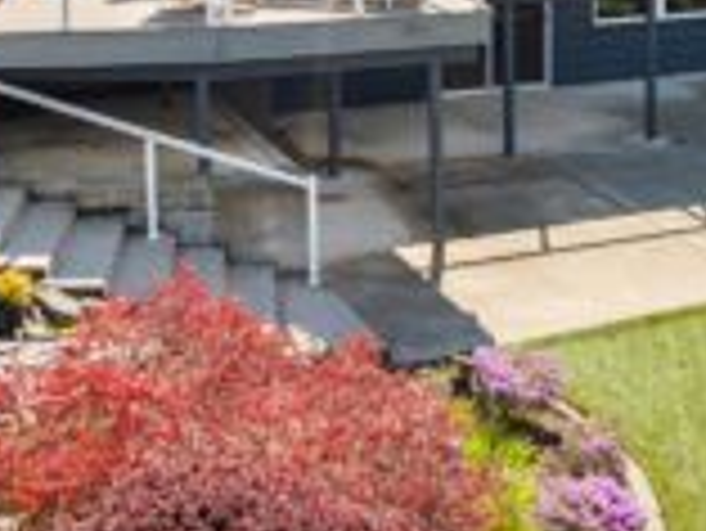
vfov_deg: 23.9
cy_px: 178
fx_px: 1245
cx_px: 400
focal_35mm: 61
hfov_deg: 31.6
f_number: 2.8
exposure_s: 1/2000
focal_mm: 12.29
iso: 280
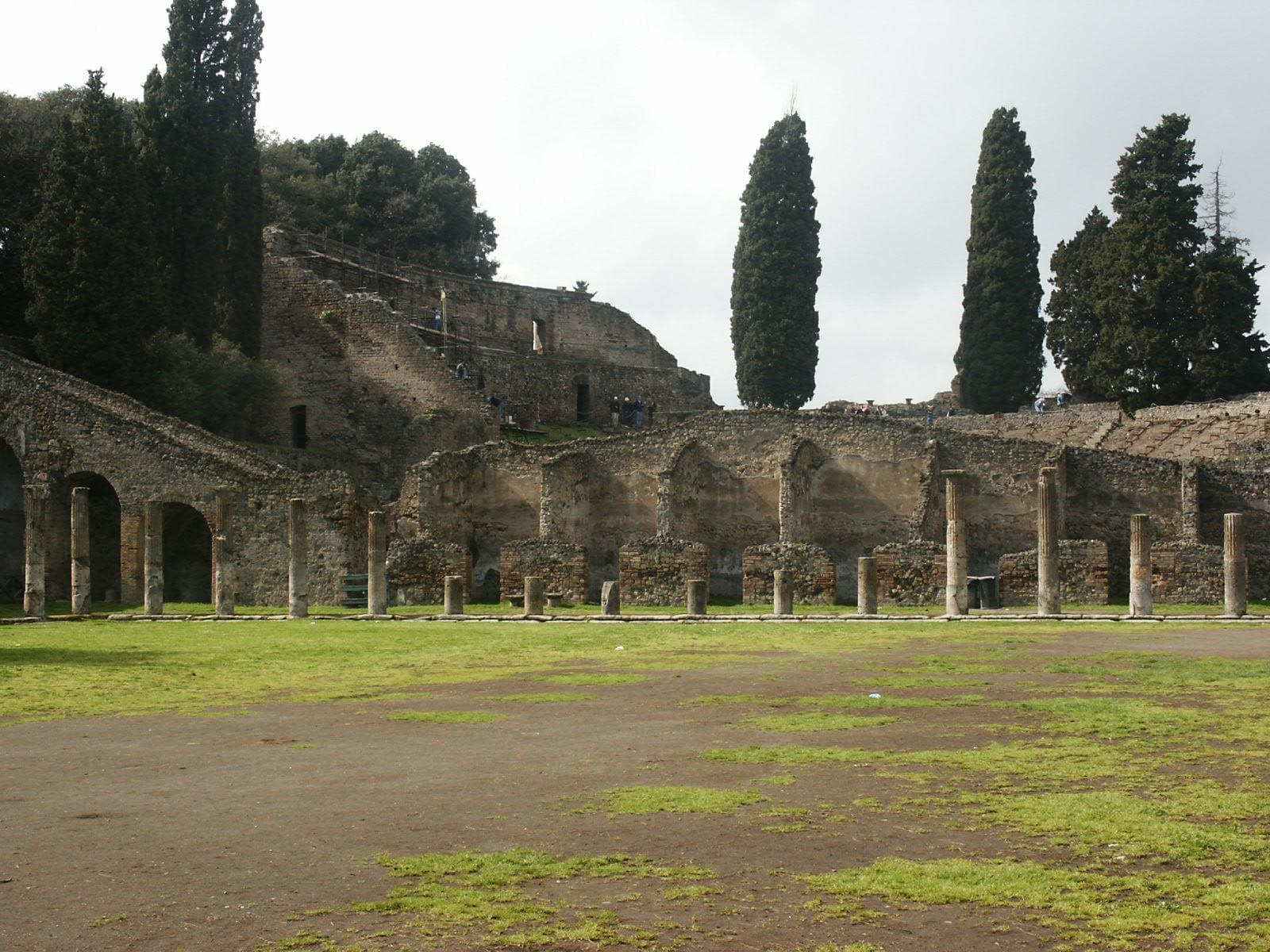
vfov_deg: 27.5
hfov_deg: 36.2
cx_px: 635
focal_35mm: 53
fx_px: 1944
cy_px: 476
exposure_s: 1/180
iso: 64
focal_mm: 10.94
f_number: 8
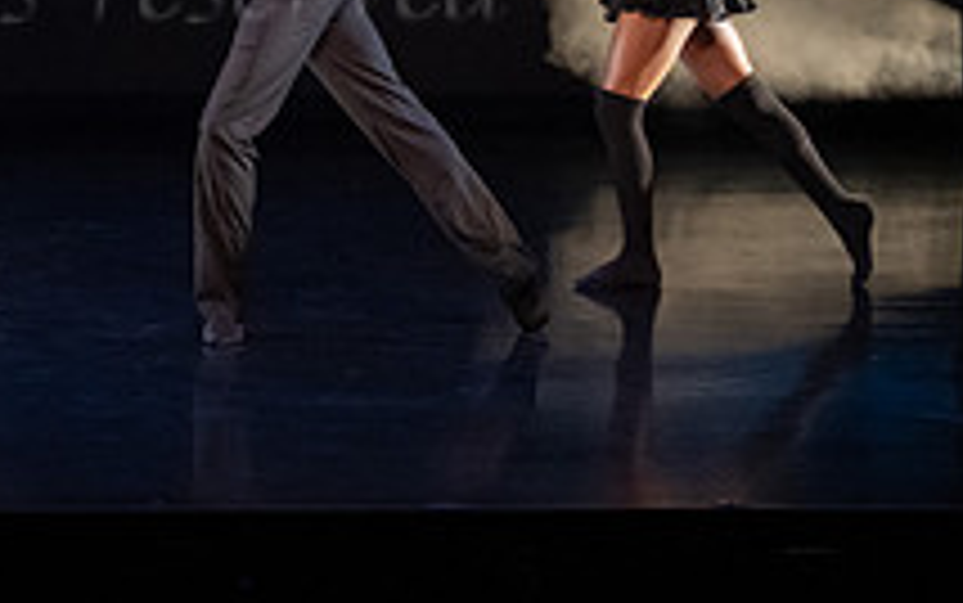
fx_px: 5436
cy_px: -101
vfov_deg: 6.3
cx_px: -86
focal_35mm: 207
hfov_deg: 10.0
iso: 4000
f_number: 3.2
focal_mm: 75
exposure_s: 1/320
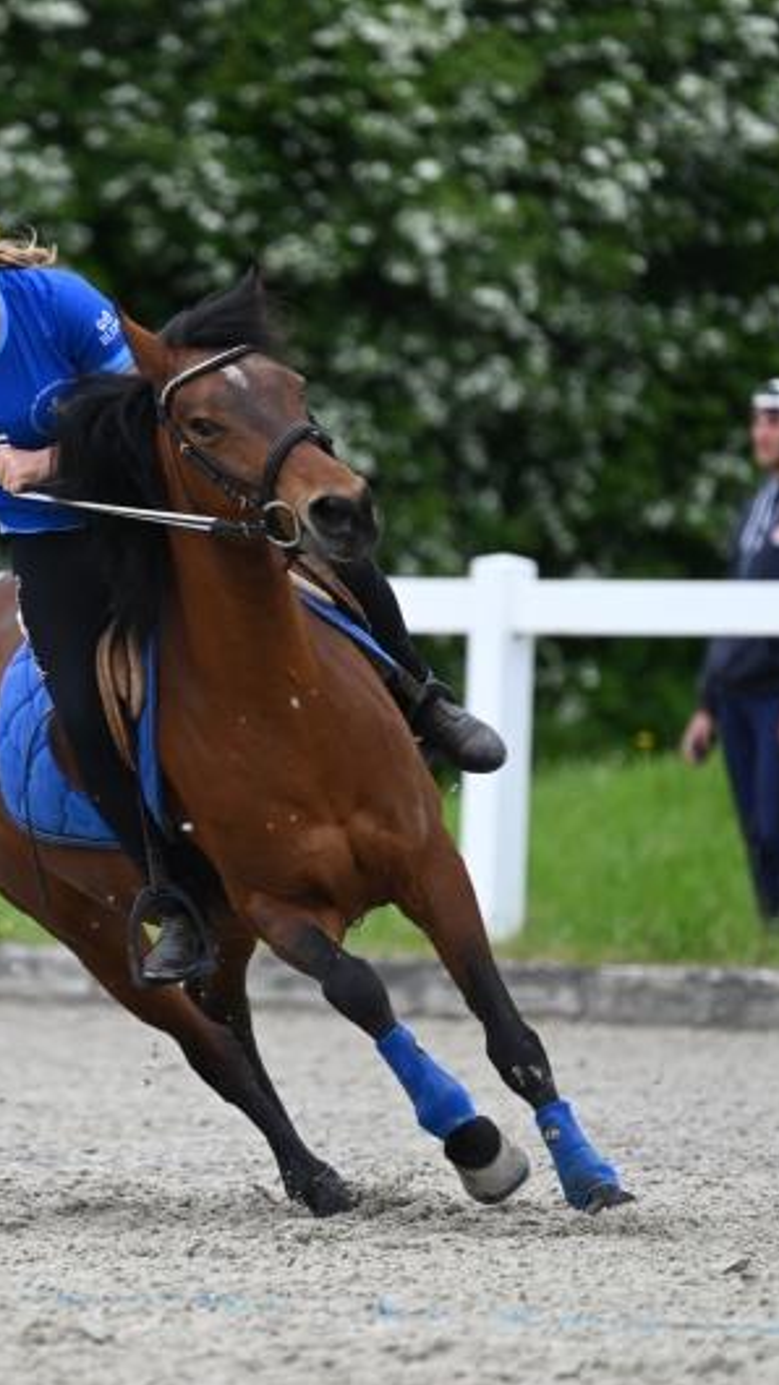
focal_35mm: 569
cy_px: 692
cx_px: 99
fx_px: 20901
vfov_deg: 3.8
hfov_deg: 2.1
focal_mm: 360
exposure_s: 1/1250
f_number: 5.6
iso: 560
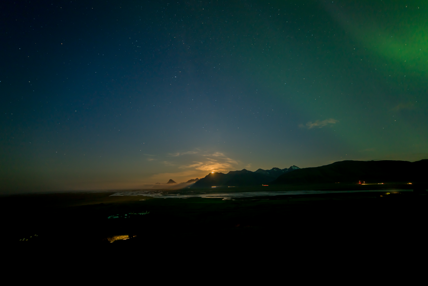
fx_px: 166
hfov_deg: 104.2
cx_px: 214
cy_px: 143
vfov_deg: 81.2
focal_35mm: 14
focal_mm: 14
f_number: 2.8
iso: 200
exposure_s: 10
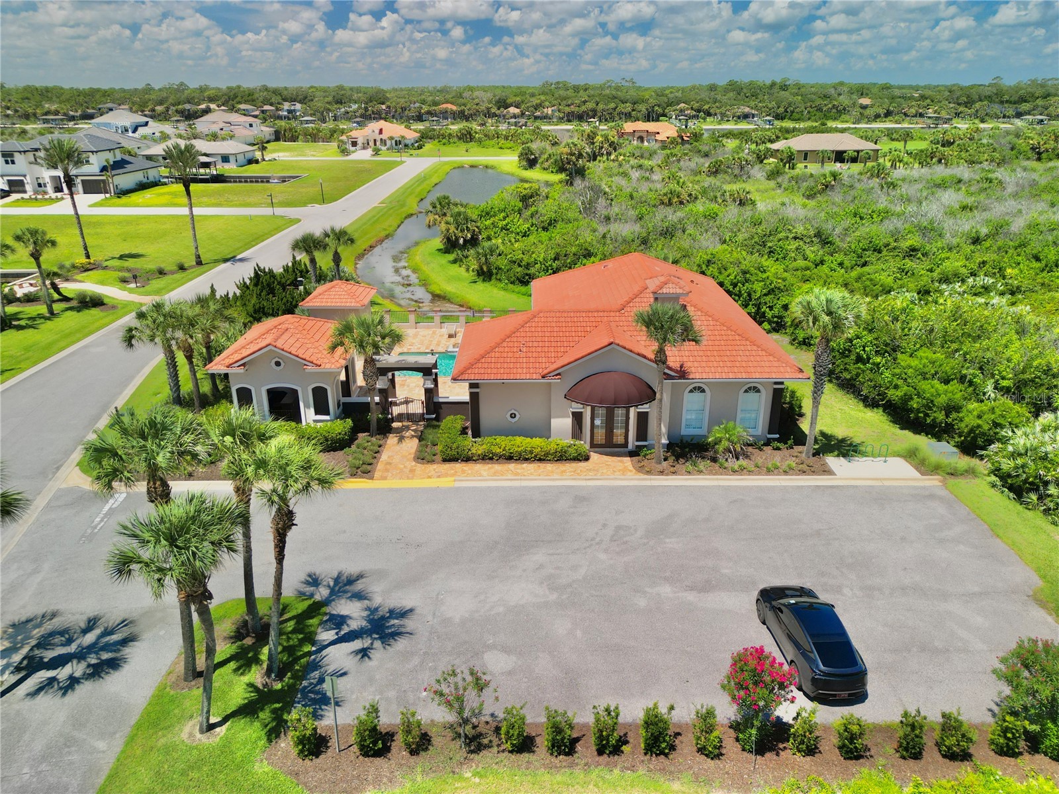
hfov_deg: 71.6
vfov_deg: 56.8
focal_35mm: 24
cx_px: 530
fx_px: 734
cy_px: 397
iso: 100
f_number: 1.7
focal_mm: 6.72
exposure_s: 1/1500
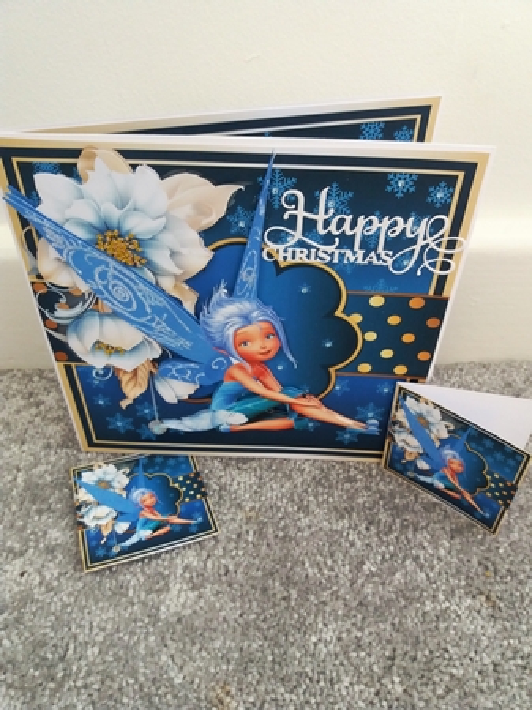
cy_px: 355
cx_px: 266
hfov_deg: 49.7
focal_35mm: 28
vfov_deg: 63.5
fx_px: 574
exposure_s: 1/20
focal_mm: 3.7
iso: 160
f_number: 1.9
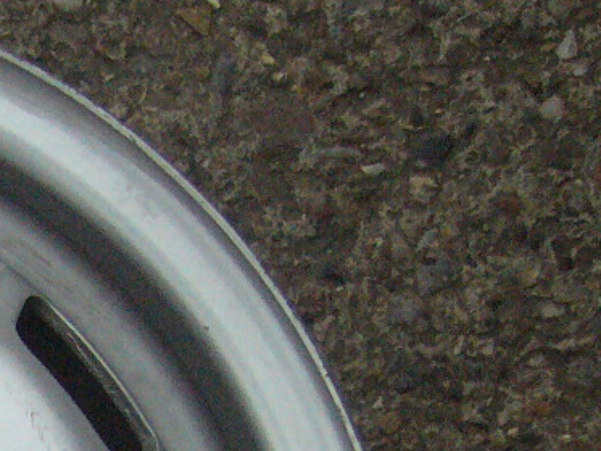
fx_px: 2084
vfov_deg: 11.7
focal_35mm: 120
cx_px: -319
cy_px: 714
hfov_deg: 15.1
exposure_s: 1/640
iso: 400
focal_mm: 5.8
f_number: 2.8
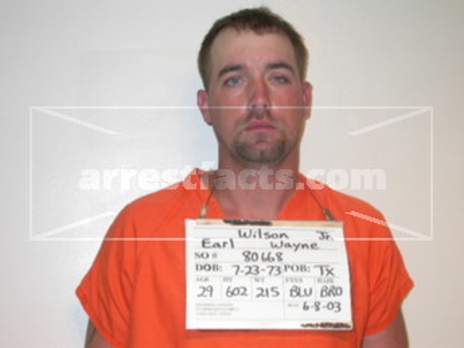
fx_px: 845
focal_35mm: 63
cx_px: 232
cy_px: 174
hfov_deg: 30.7
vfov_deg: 23.3
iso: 100
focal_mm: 13.1
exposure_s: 1/60.3
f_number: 3.1
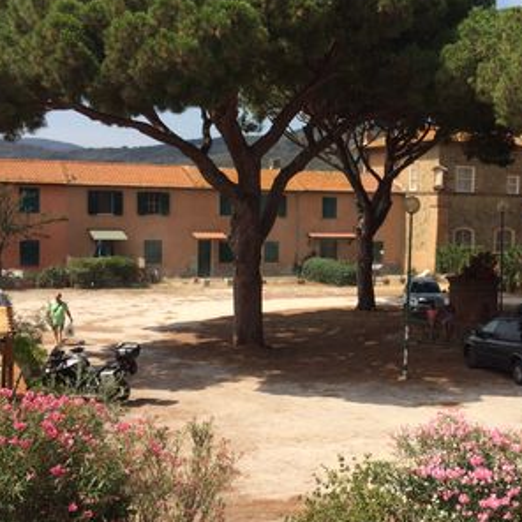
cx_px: 429
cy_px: 256
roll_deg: -0.8
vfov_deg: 32.8
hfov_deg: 31.8
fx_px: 887
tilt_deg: -4.2
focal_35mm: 52
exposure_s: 1/2740
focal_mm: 4.15
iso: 32
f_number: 2.2
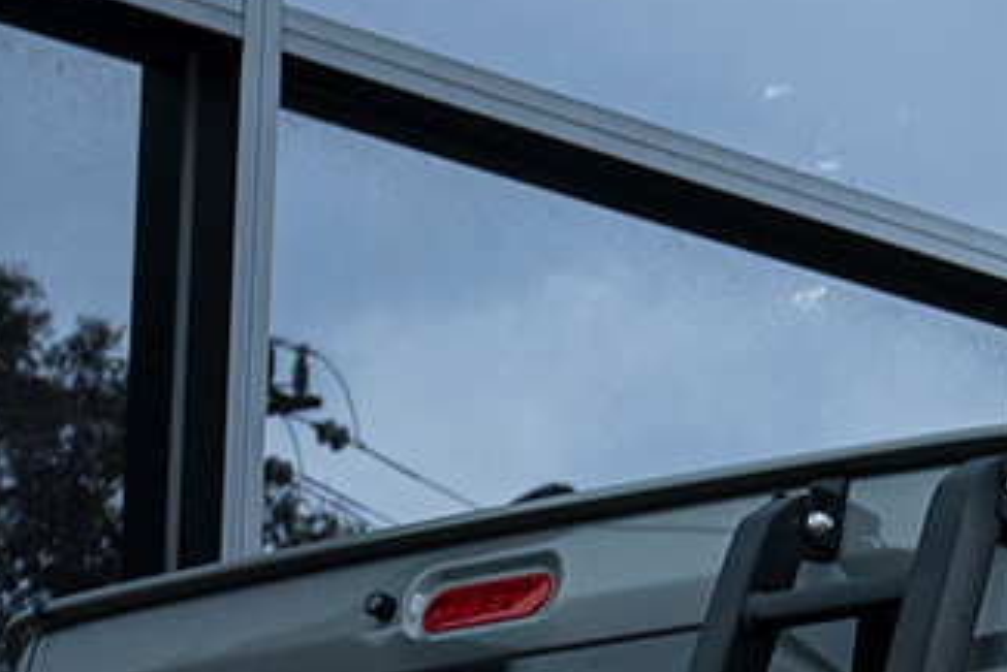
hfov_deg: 14.6
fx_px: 3722
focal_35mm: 133
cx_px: 1379
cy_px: 1663
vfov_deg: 9.2
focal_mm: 24
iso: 100
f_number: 5
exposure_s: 1/80
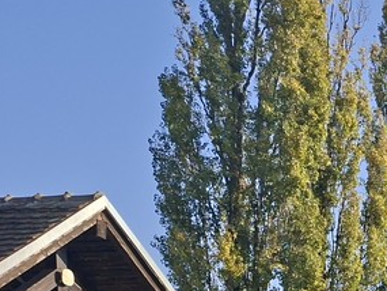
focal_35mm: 86
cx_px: 715
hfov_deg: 17.8
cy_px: 504
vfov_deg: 15.1
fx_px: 962
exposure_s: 1/2375
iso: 40
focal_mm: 5.54
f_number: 1.8
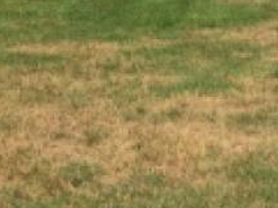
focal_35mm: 140
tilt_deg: +1.9
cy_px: -201
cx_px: 29
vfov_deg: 9.9
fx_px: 1124
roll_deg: +1.2
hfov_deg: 14.0
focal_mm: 4.15
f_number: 2.2
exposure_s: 1/2564
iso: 32
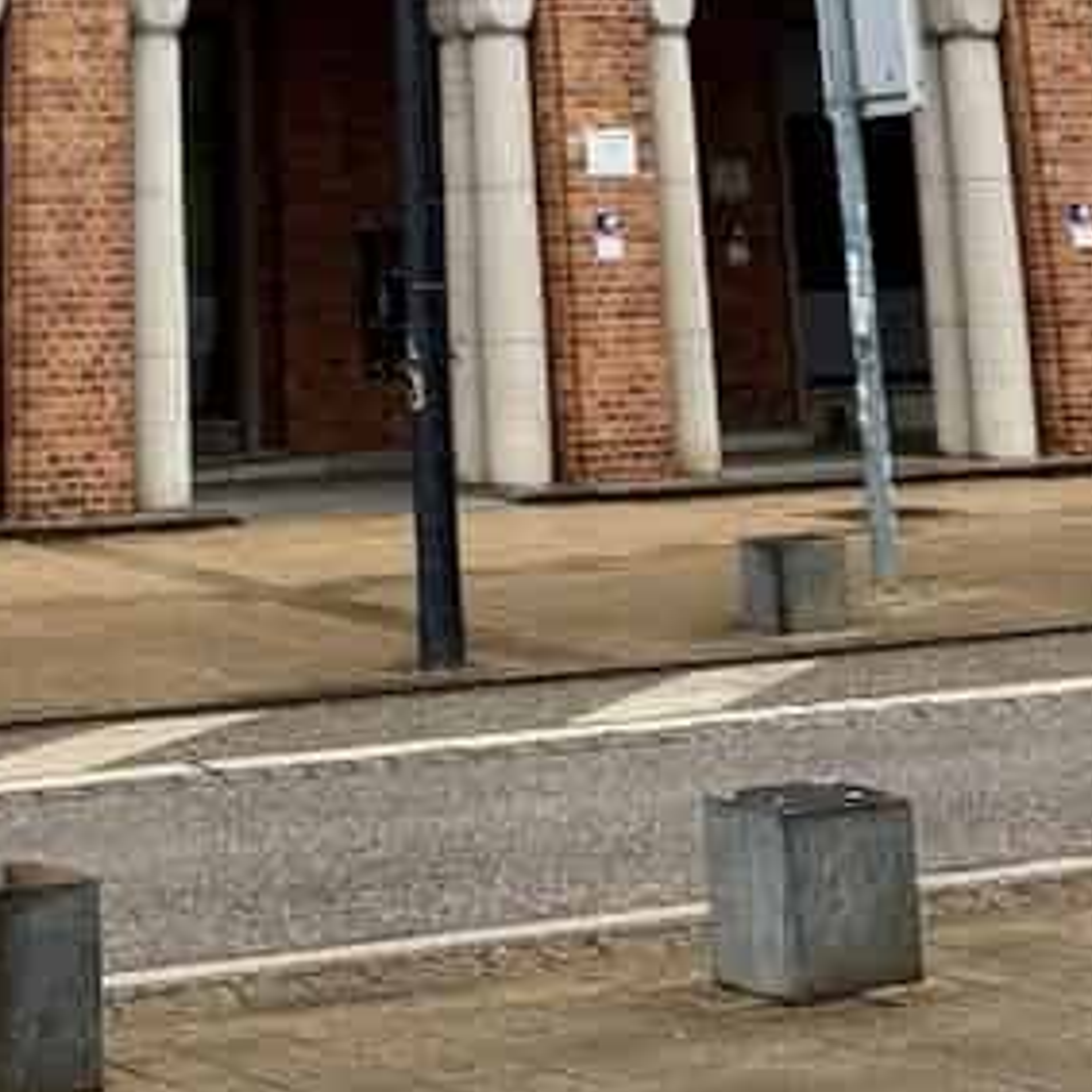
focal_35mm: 96
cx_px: 320
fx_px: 3426
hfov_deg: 18.0
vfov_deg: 14.8
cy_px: -1092
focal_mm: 6.8
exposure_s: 1/715
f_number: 1.8
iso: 100
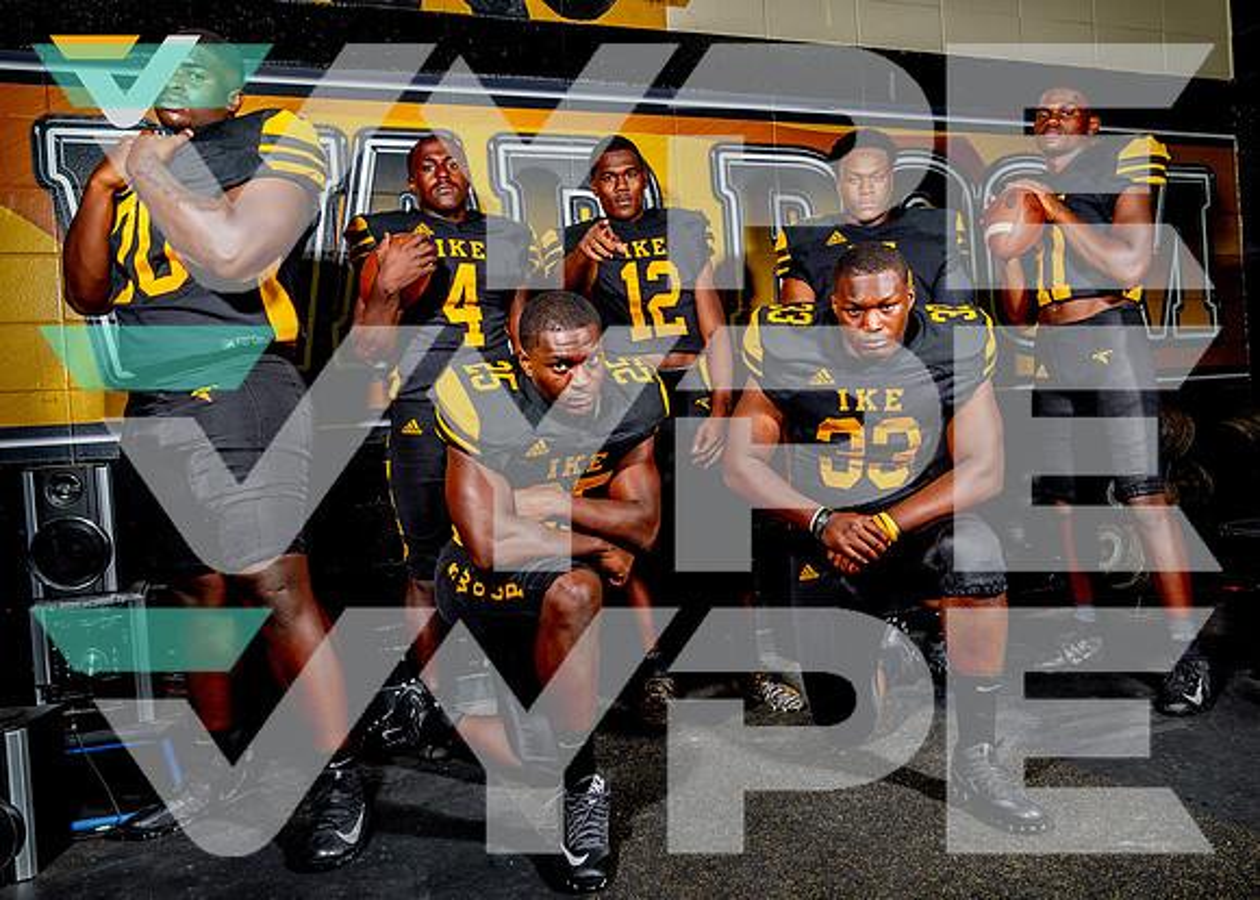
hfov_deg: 67.3
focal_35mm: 26
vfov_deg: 50.8
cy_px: 462
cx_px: 624
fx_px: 947
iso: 100
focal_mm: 24
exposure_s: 1/125
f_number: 8
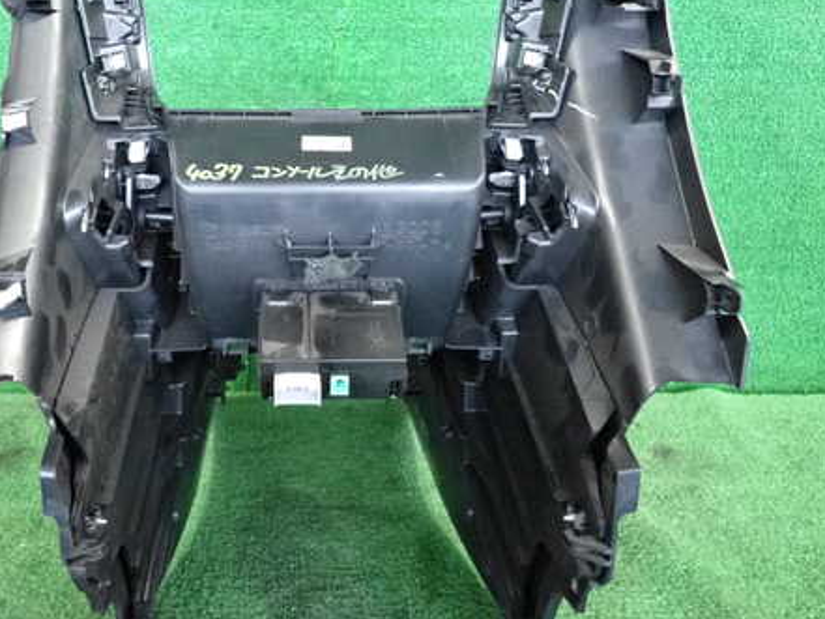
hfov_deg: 53.1
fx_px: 811
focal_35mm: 34
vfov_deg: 41.8
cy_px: 279
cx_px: 288
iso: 2000
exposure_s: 1/125
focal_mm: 4.5
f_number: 2
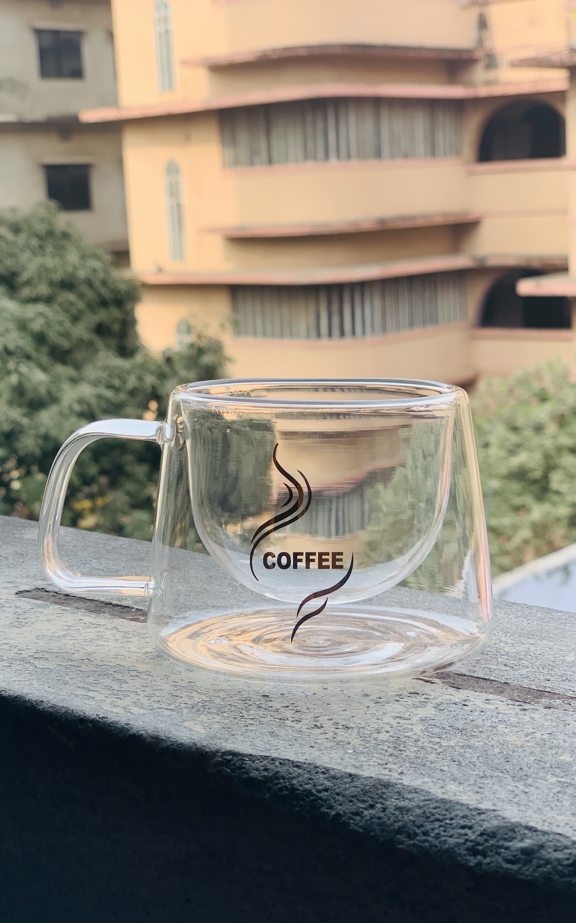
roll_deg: +2.6
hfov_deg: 23.1
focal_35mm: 56
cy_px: 462
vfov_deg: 36.3
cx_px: 261
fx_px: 1407
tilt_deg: -10.2
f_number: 2.4
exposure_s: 1/276
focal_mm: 6
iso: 16
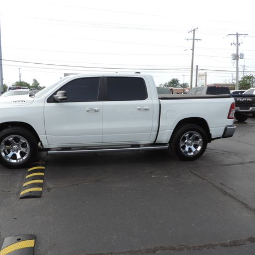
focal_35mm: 29
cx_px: 105
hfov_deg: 55.3
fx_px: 242
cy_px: 129
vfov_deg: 55.6
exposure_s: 1/640
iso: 80
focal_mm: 4.3
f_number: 3
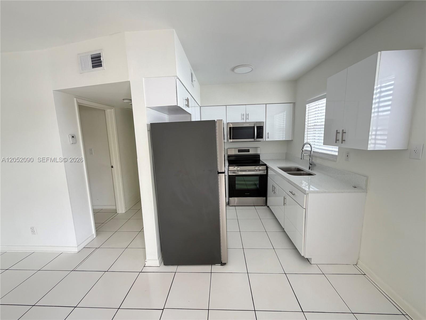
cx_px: 213
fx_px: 172
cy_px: 160
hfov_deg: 102.1
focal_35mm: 14
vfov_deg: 85.7
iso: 320
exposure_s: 1/77
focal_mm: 2.22
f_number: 2.2
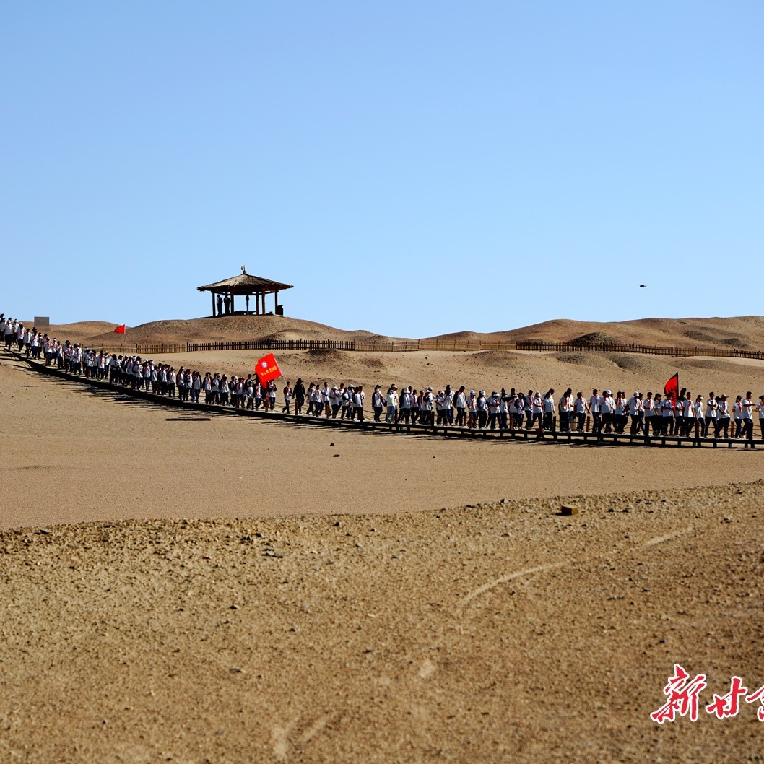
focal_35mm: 90
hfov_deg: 19.3
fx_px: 2247
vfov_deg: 19.3
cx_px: 350
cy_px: 382
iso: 100
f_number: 5.6
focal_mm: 70
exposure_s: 1/1250
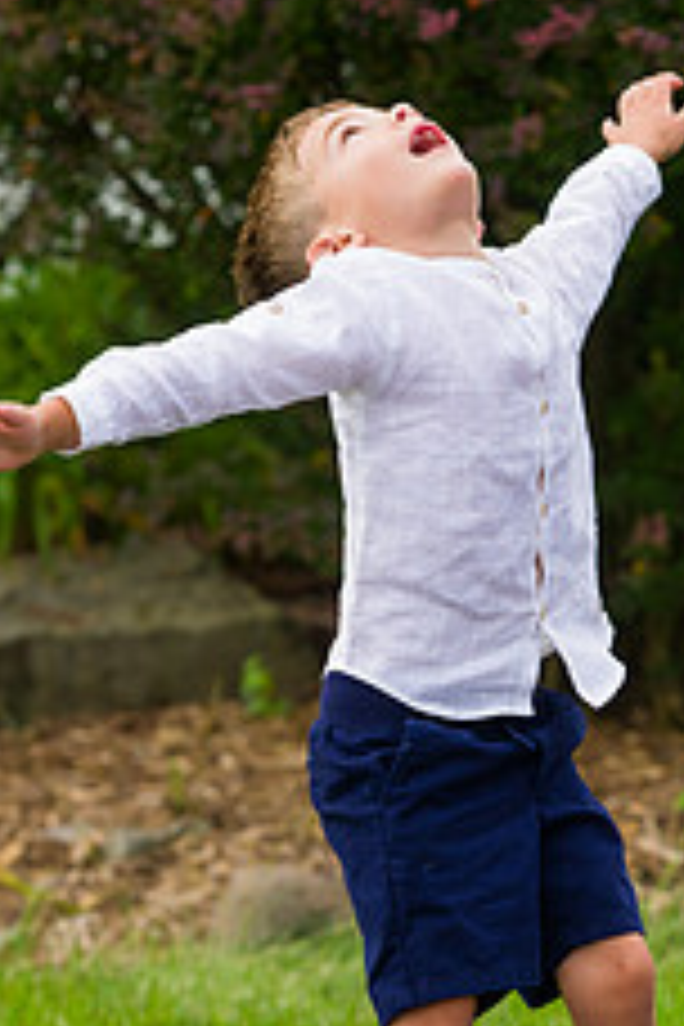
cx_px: 598
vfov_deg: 8.3
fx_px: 7039
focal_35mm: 247
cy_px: 580
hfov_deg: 5.6
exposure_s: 1/640
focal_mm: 125
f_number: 4
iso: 200
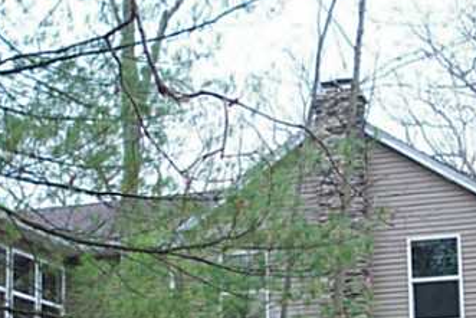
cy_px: 294
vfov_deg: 14.6
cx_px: 236
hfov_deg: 21.9
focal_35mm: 93
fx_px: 1230
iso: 80
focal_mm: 6.2
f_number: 2.8
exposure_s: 1/96.4
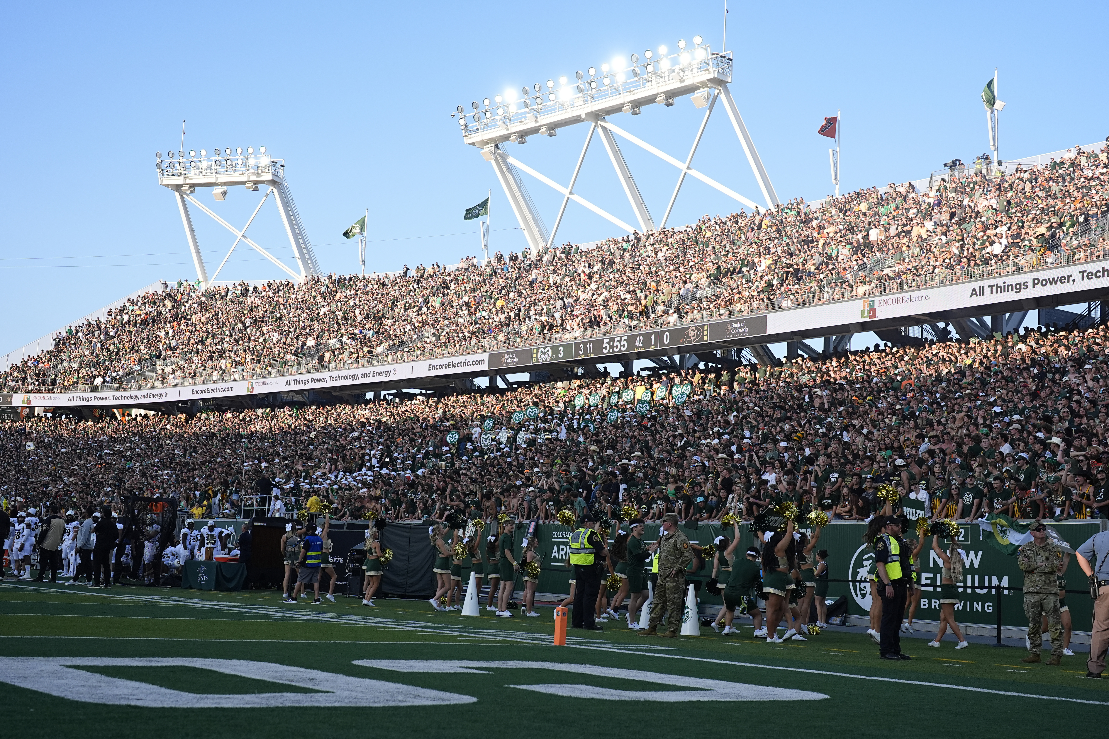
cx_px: 554
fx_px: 1540
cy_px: 370
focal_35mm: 50
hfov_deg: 39.6
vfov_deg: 27.0
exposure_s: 1/4000
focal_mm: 50
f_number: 4
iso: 1000
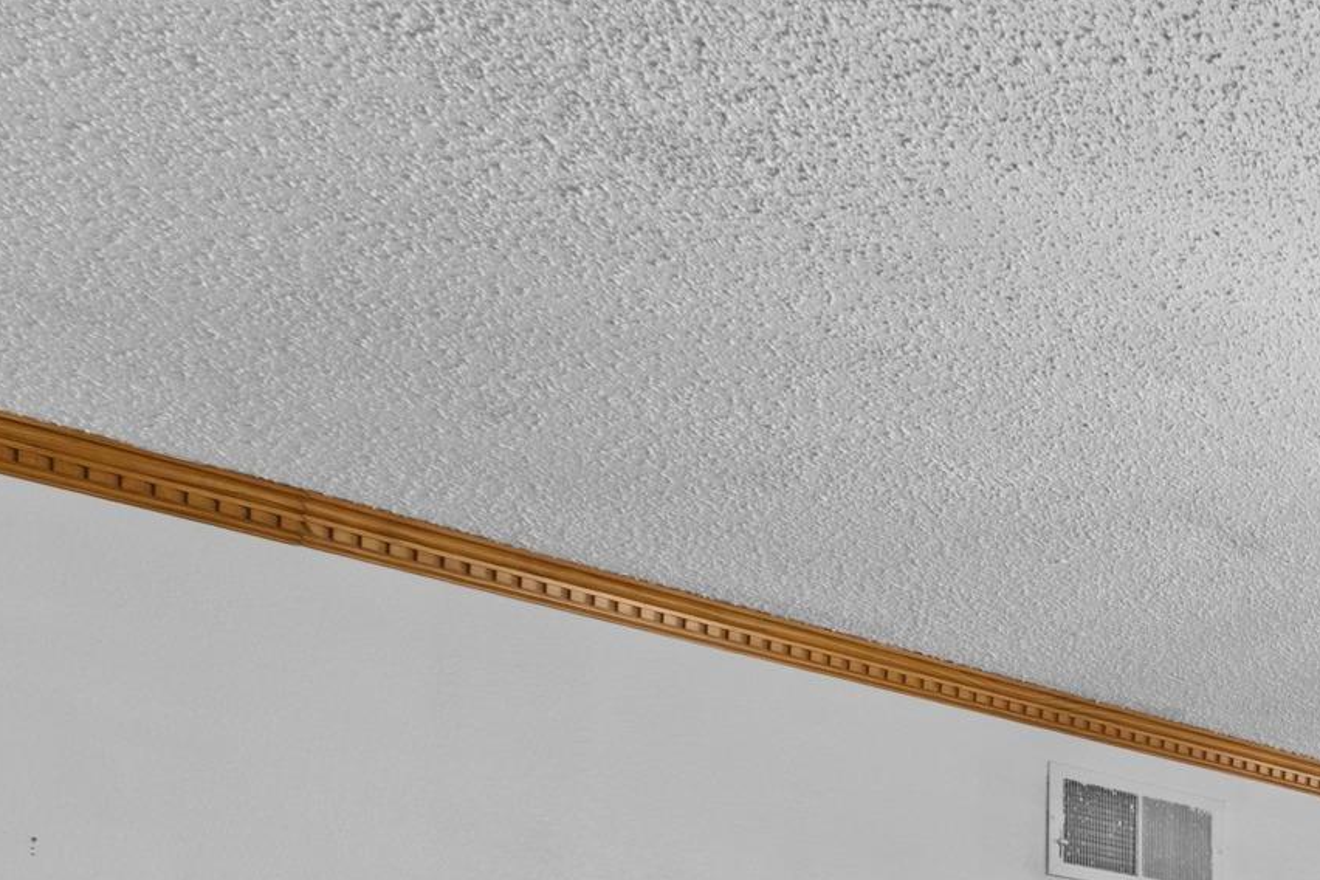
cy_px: 1220
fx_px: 1613
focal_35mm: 44
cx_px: 1927
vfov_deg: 25.2
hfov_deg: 29.4
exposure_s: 1
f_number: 8
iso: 400
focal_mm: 10
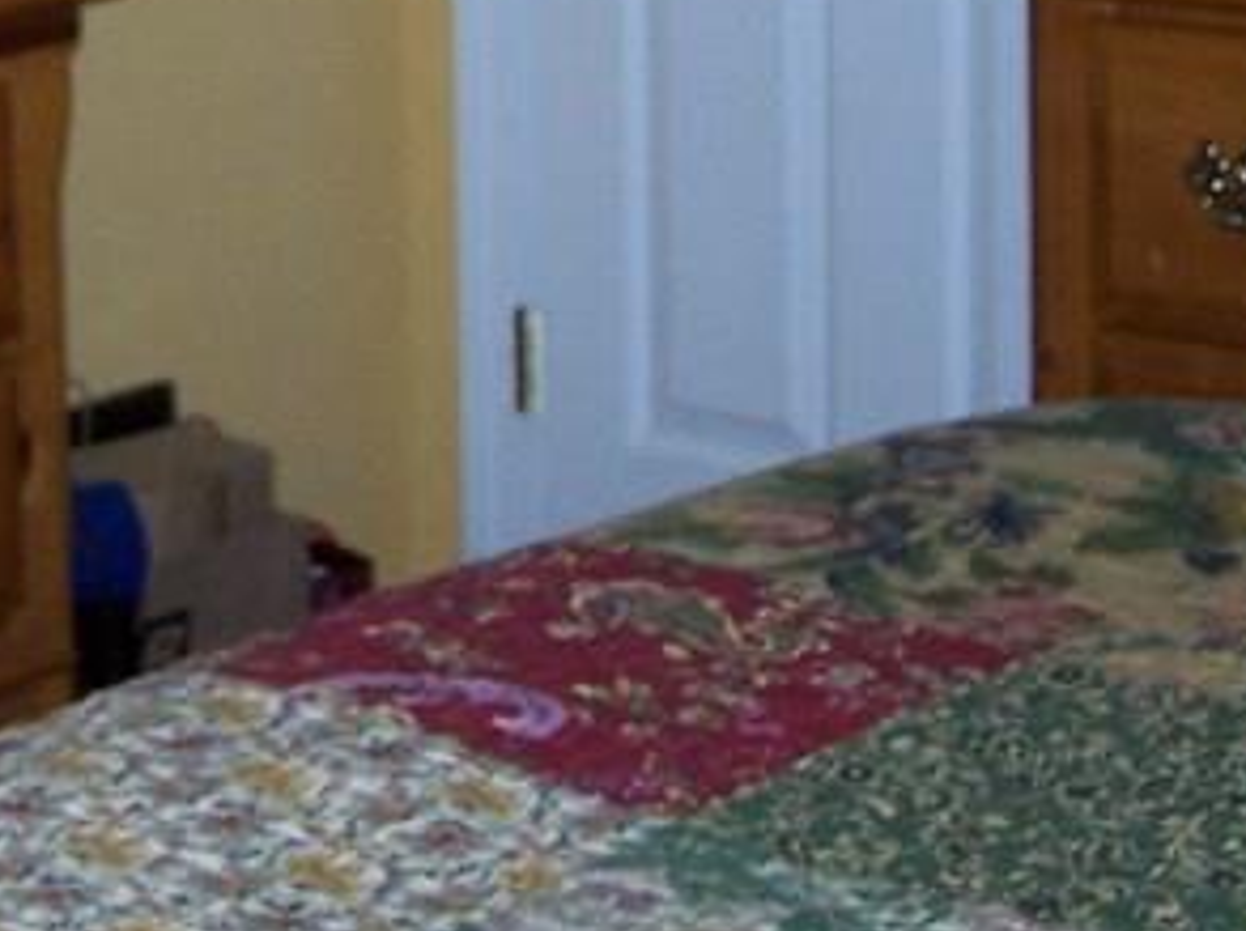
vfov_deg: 10.9
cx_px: 153
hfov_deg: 14.7
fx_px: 4781
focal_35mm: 133
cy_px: -268
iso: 140
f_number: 2.8
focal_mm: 6.3
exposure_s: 1/60
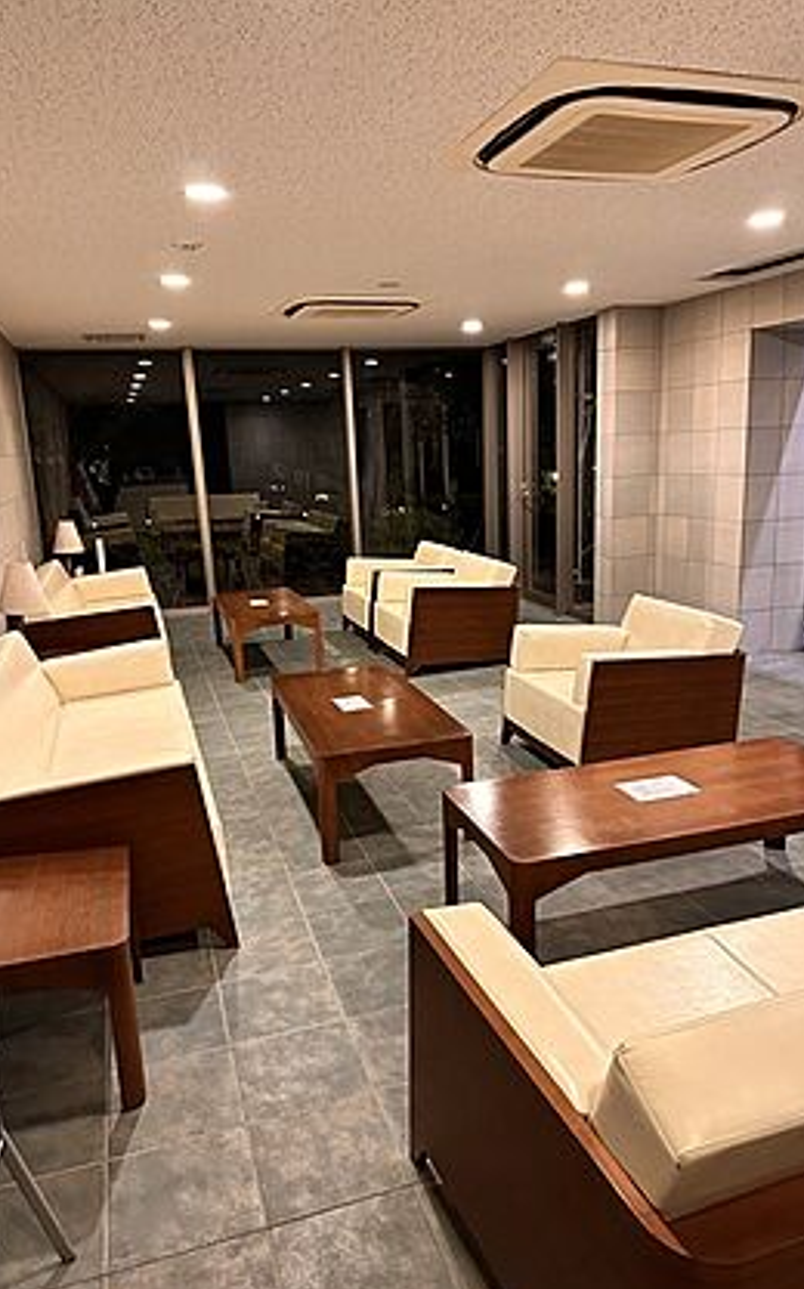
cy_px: 655
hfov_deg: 47.5
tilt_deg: -13.4
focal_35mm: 26
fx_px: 913
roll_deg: +0.8
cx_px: 431
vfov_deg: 70.4
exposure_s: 1/50
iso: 640
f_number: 1.78
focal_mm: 6.86
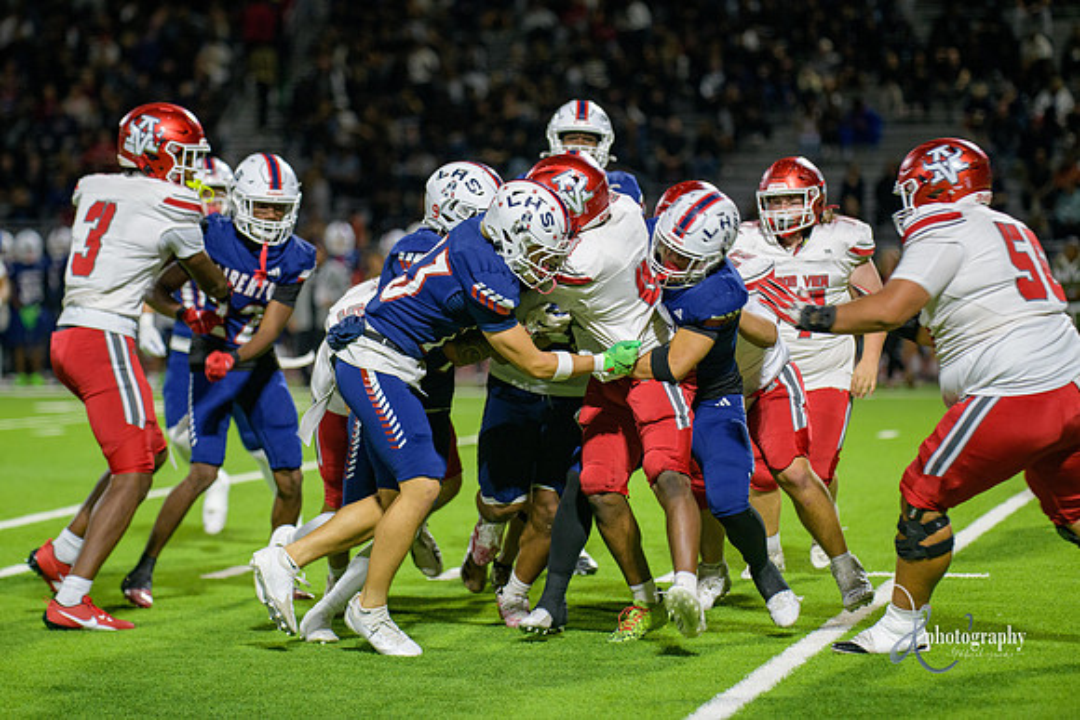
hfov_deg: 12.1
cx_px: 540
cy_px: 360
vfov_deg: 8.1
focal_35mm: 170
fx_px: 5101
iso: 2000
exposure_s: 1/250
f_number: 2.8
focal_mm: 170
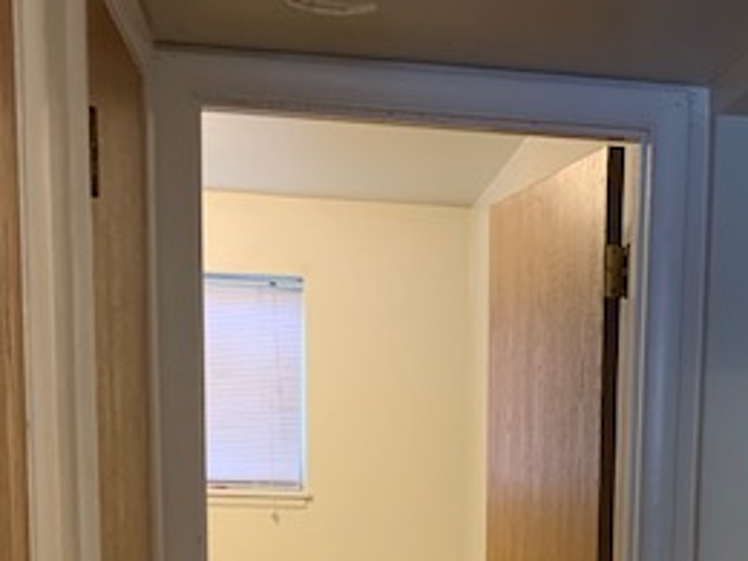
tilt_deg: -8.4
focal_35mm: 64
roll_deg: -2.5
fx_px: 1383
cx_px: 590
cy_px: 642
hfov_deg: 29.6
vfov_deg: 21.6
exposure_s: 1/40
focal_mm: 4.25
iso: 250
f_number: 1.8
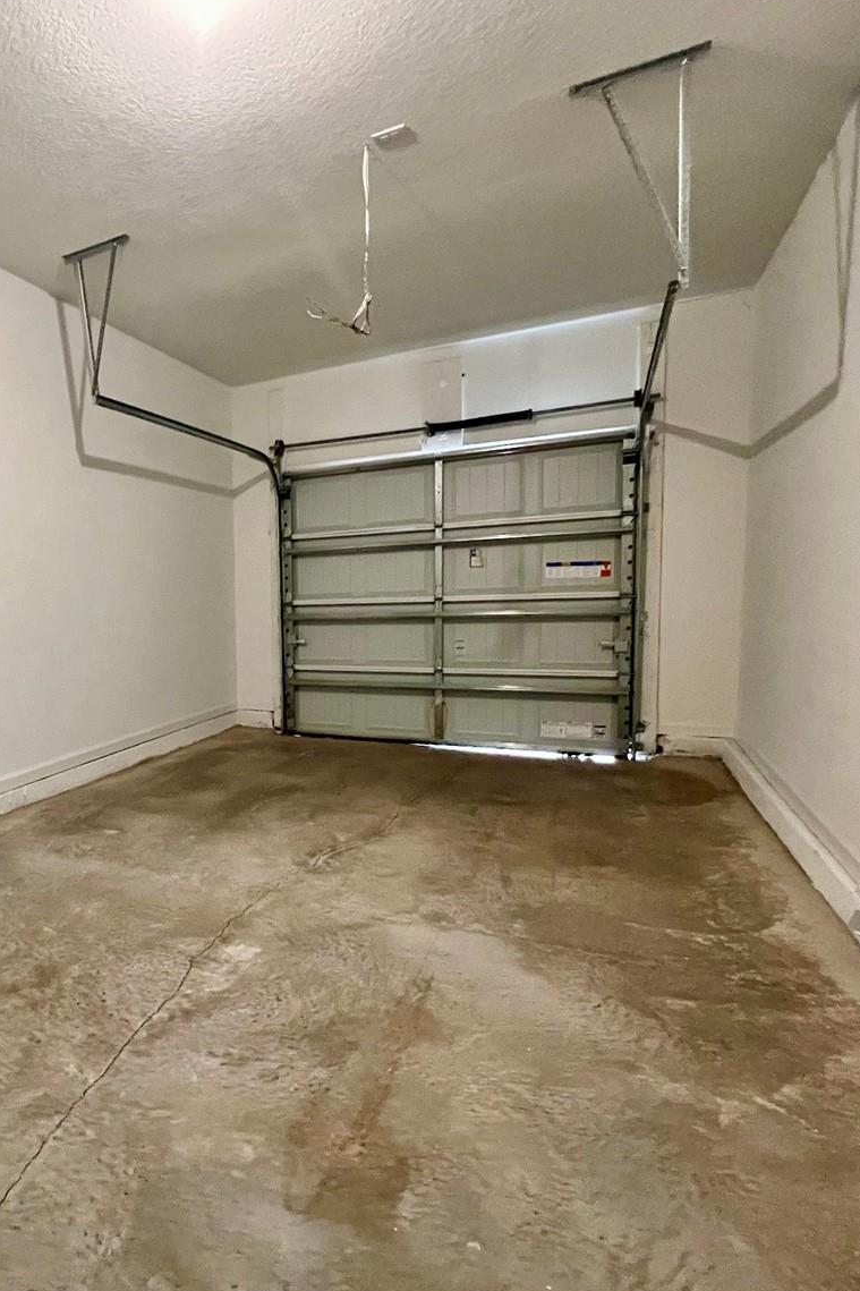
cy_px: 664
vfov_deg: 86.9
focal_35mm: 19
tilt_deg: -5.5
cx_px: 179
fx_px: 681
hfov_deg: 59.7
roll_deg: +2.2
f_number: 1.8
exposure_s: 1/60
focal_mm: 1.57
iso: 640
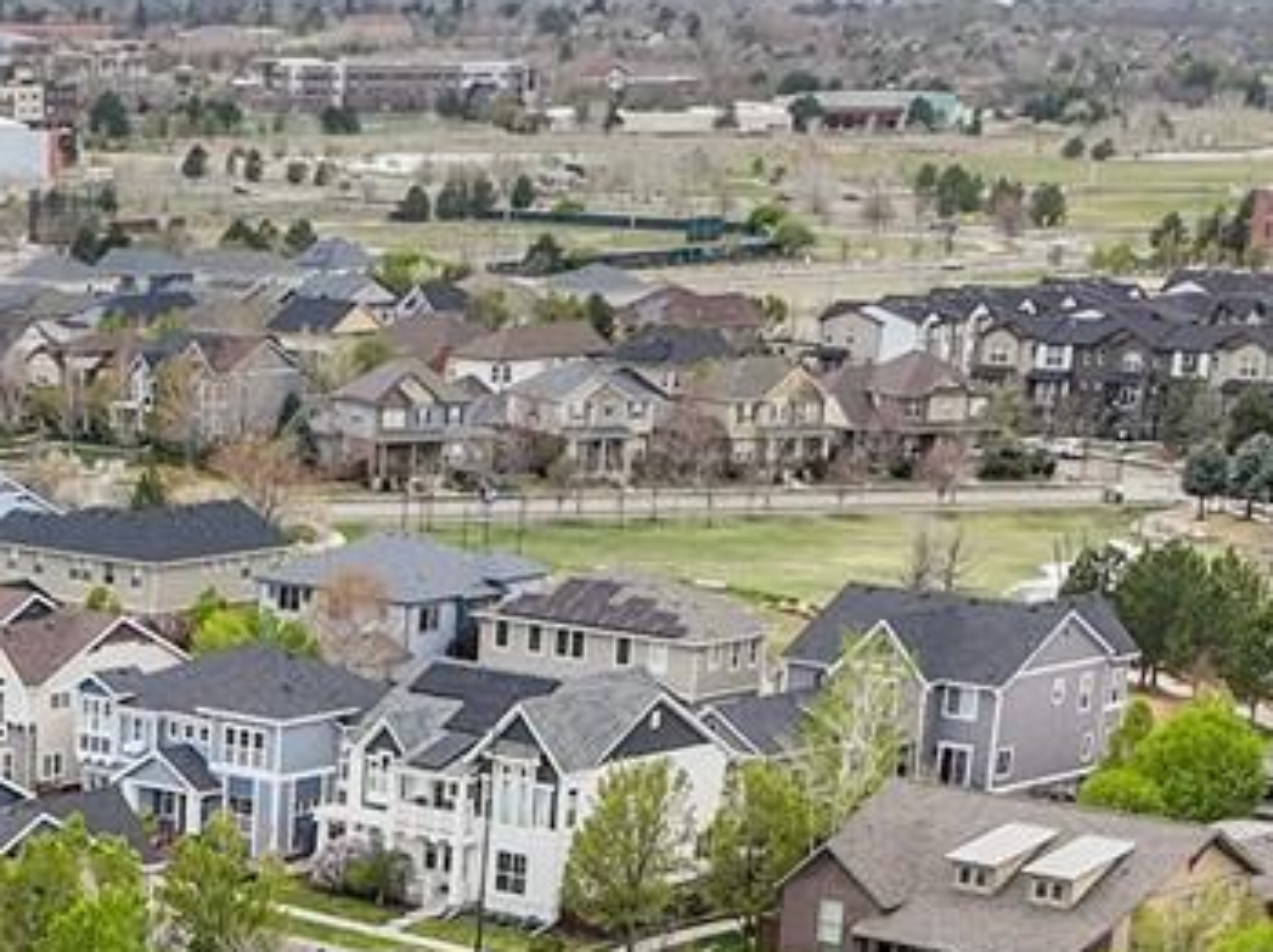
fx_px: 4041
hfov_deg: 17.1
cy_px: 1696
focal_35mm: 110
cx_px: -266
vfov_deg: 12.3
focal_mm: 12.29
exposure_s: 1/80
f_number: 2.8
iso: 160
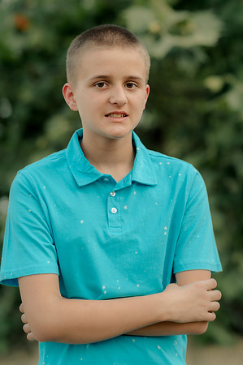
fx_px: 1066
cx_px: 122
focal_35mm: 105
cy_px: 182
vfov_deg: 19.5
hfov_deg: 13.0
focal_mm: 105
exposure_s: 1/50
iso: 250
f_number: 2.5
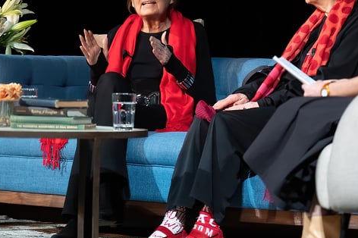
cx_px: 232
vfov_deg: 4.7
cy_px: 69
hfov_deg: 7.1
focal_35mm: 290
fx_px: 2882
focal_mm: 171
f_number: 4
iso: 5000
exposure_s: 1/200
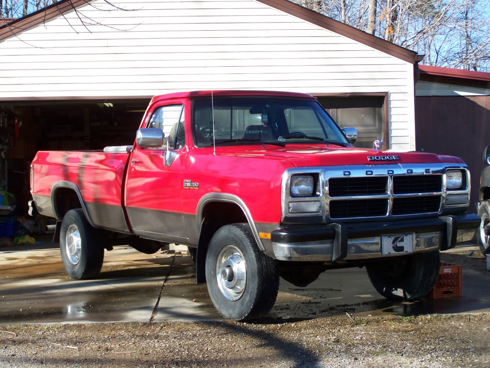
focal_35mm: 70
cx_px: 245
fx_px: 991
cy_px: 184
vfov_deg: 21.0
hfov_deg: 27.8
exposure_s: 1/320
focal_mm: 11.6
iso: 64
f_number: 3.2
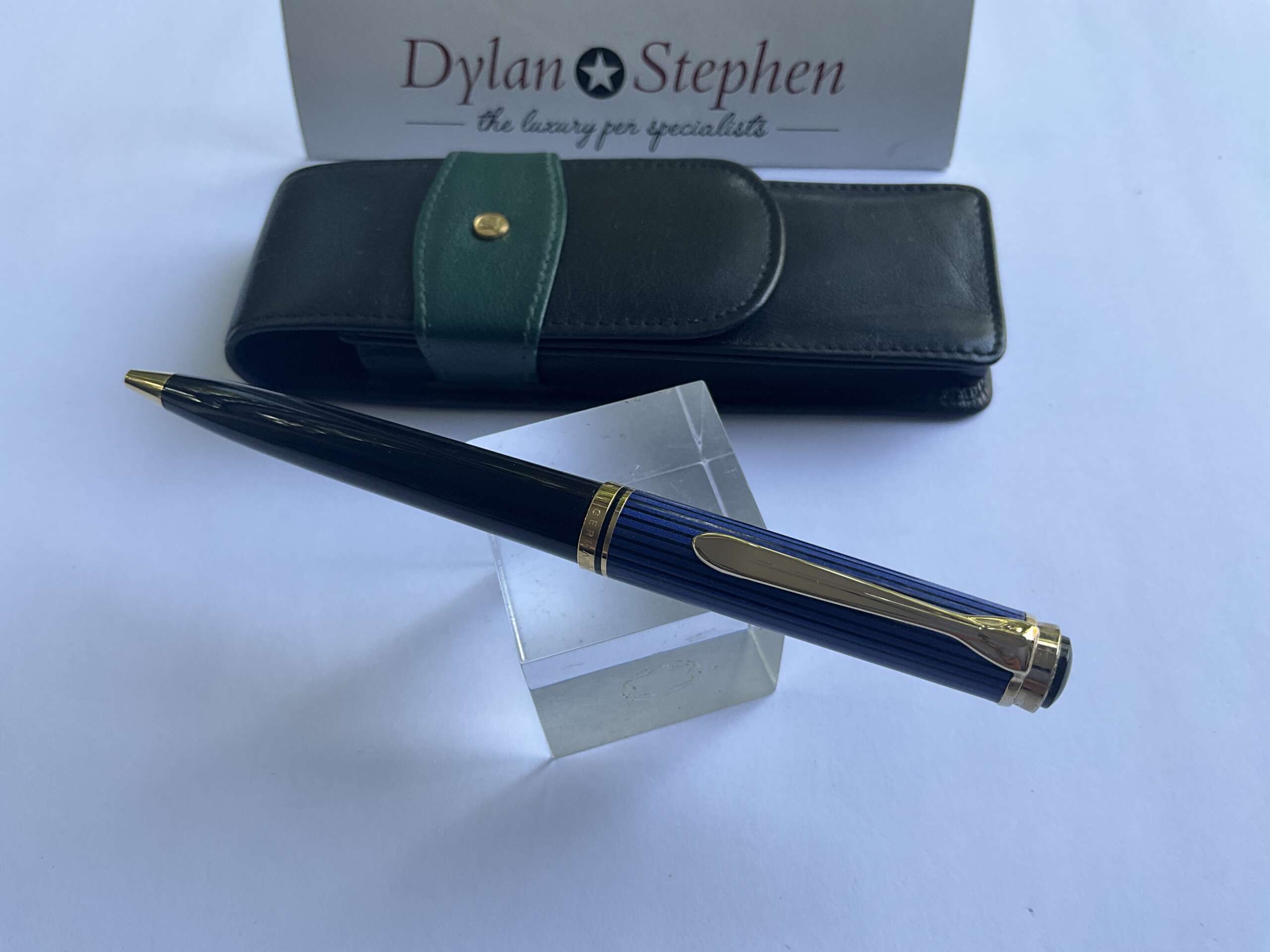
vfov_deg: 48.2
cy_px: 476
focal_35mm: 29
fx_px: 1064
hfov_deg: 61.7
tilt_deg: -57.8
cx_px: 635
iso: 40
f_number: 1.8
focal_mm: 3
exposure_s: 1/122
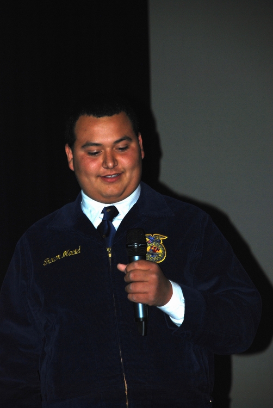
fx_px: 2297
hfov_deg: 6.8
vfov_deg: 10.1
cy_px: 204
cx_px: 136
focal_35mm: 202
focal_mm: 135
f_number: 5.6
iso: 220
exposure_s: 1/60
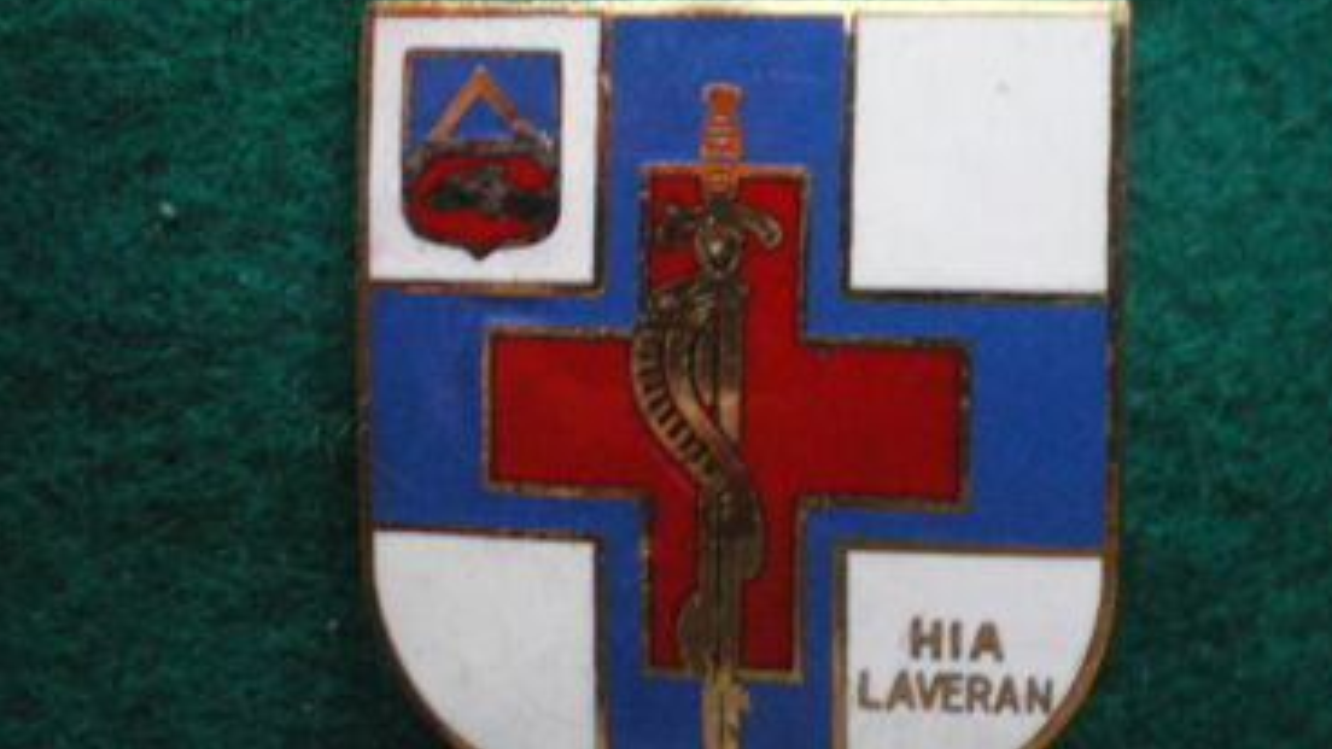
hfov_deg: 38.4
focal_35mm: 54
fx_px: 1907
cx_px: 749
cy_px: 362
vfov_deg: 22.2
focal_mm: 6.3
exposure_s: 1/25
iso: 400
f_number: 3.1
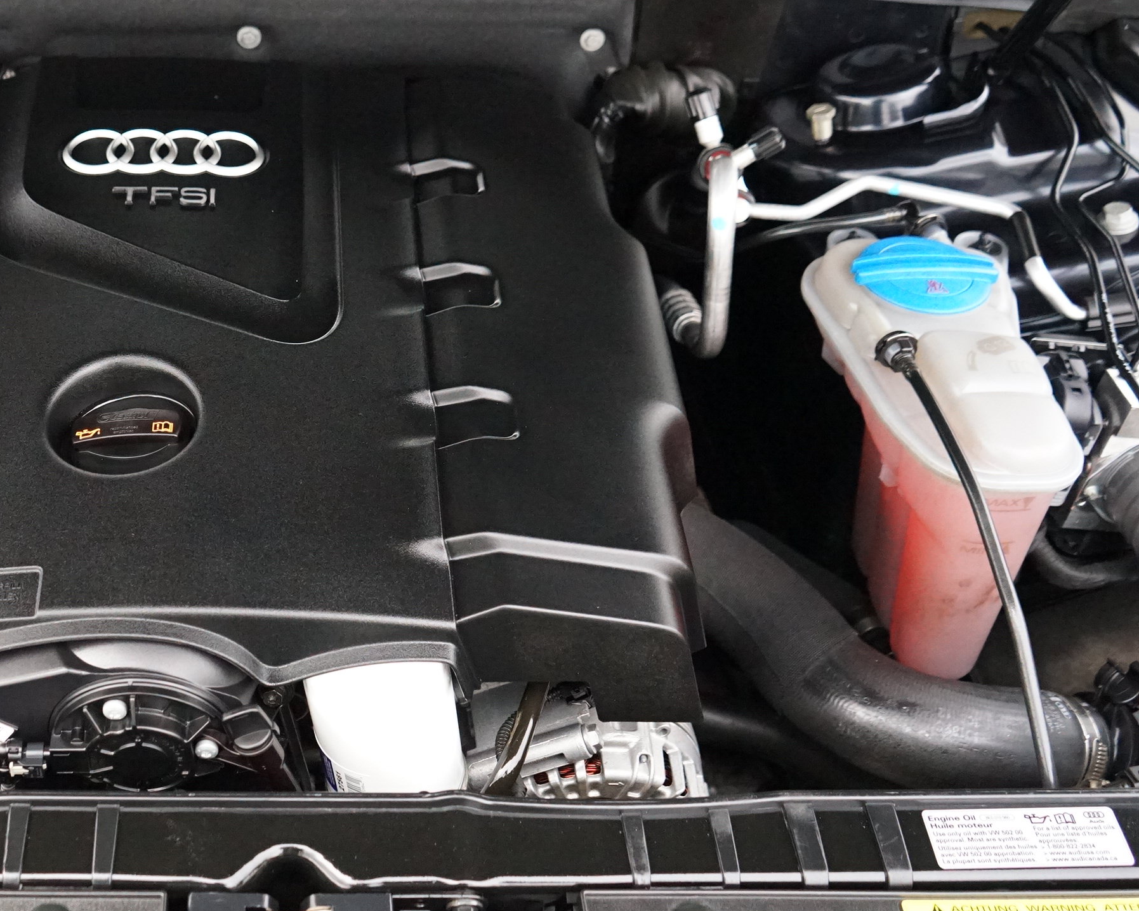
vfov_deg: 34.1
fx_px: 1483
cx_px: 300
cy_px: 411
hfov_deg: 40.9
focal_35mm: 44
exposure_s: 1/2000
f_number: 4.5
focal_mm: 28
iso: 6400
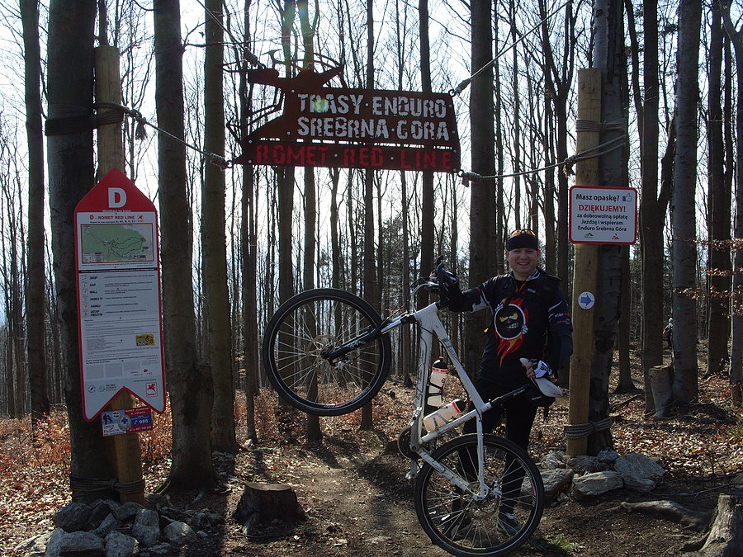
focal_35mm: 35
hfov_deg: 52.6
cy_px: 278
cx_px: 372
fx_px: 751
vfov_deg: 40.7
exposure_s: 1/250
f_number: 5.3
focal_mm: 7.8
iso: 80
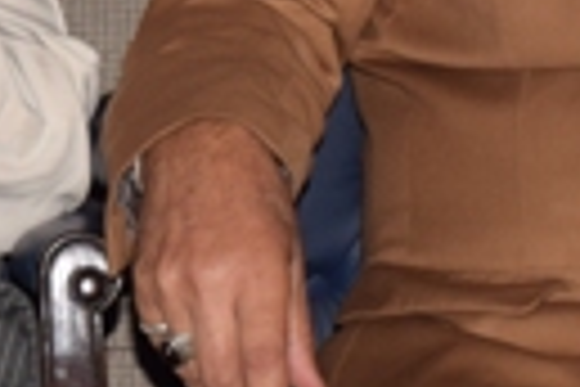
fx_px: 4785
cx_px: -495
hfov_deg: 6.8
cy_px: -34
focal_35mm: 297
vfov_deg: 4.6
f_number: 6.3
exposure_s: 1/200
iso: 160
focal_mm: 32
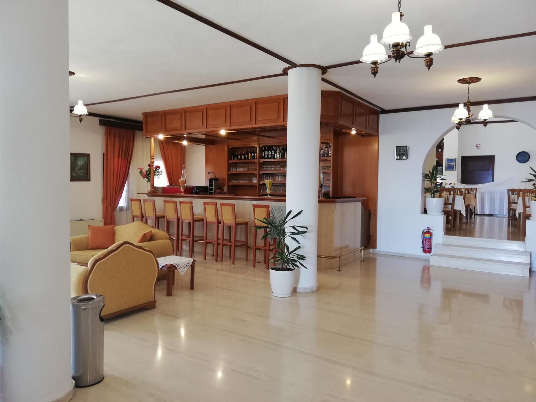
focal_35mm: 27
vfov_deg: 51.4
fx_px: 418
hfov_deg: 65.3
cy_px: 201
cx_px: 268
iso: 200
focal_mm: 3.81
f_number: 2.2
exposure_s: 1/33.3
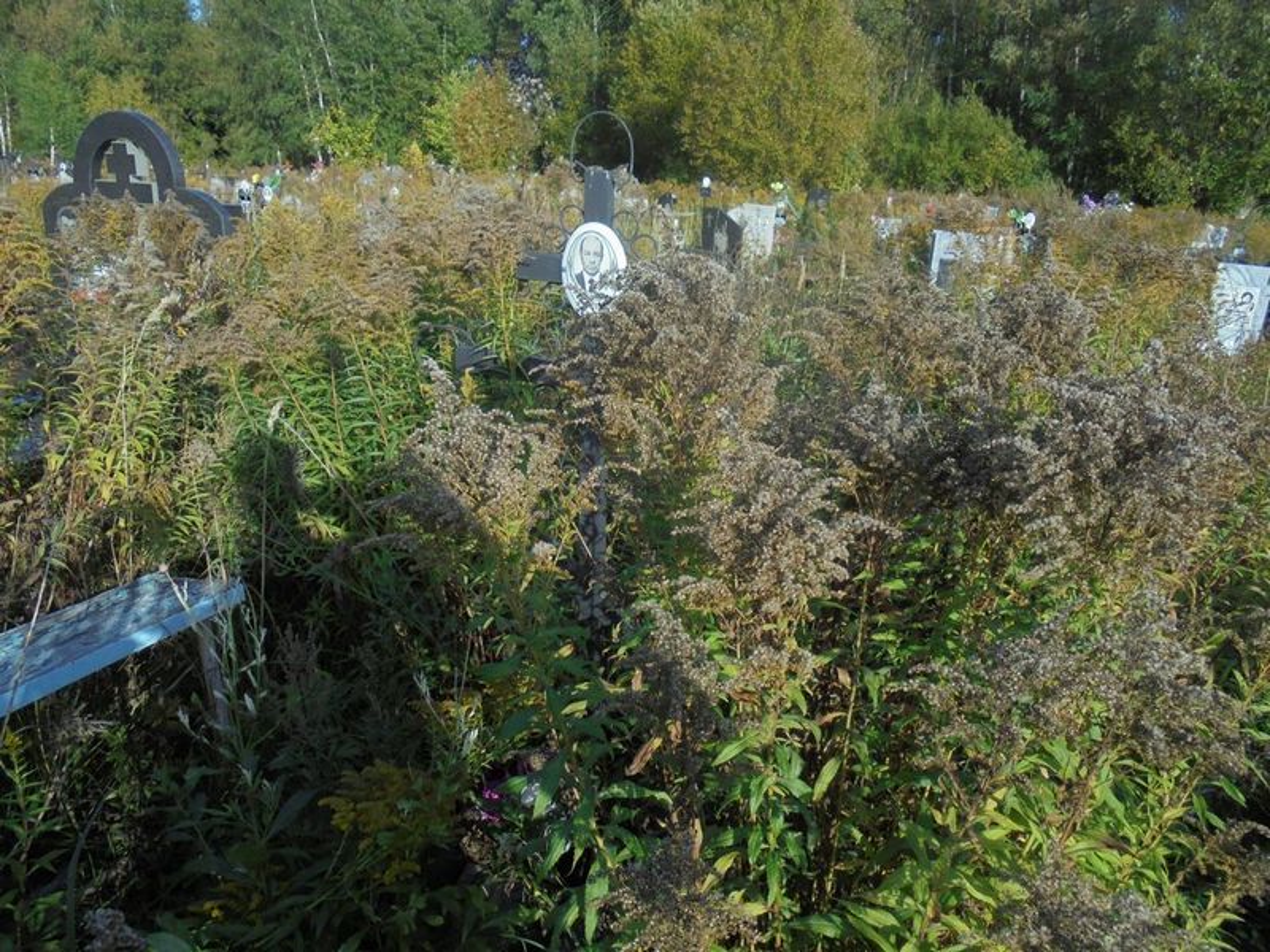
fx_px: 954
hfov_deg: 67.3
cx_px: 635
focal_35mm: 26
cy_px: 476
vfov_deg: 53.1
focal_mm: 4.6
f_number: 3.5
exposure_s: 1/640
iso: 100
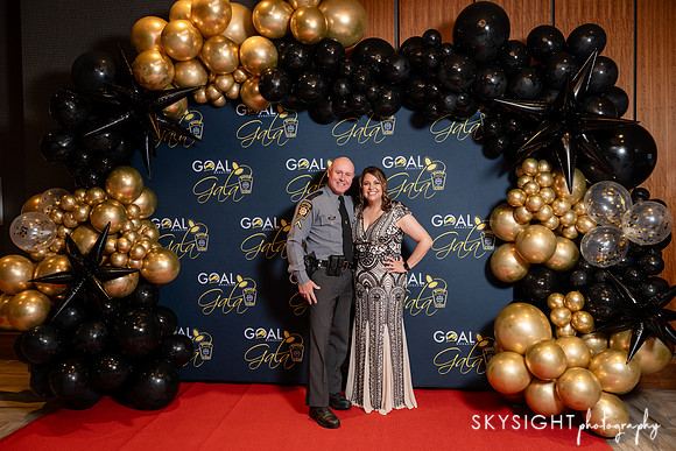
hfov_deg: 63.9
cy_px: 226
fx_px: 542
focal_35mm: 29
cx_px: 338
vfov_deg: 45.2
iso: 1600
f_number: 4.5
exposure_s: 1/200
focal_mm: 28
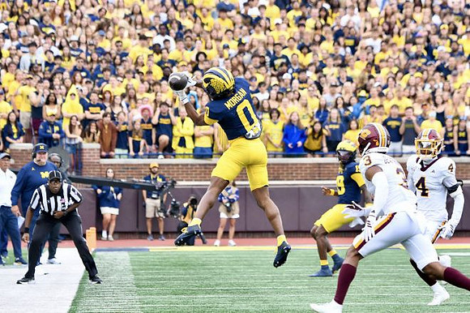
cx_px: 235
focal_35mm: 330
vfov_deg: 4.2
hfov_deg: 6.2
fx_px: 4306
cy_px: 156
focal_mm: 220
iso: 1600
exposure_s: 1/1000
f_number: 5.3
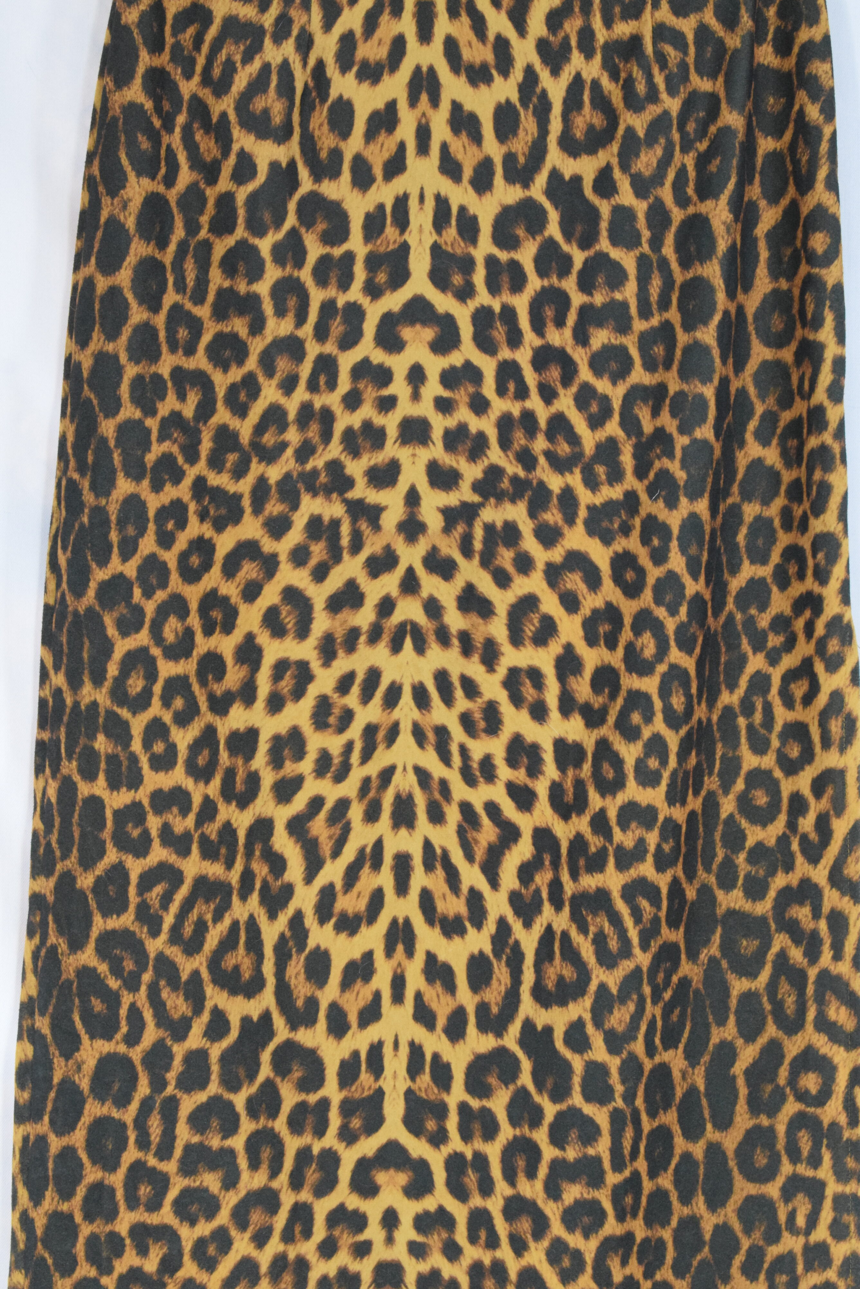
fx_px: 2954
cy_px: 644
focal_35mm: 82
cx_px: 430
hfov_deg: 16.6
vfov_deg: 24.6
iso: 3200
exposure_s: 1/125
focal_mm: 55
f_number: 10
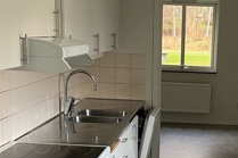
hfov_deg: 24.1
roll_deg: -2.0
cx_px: 191
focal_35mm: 83
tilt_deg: -17.0
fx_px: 548
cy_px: 191
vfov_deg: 15.8
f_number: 1.6
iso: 320
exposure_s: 1/60
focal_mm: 4.2
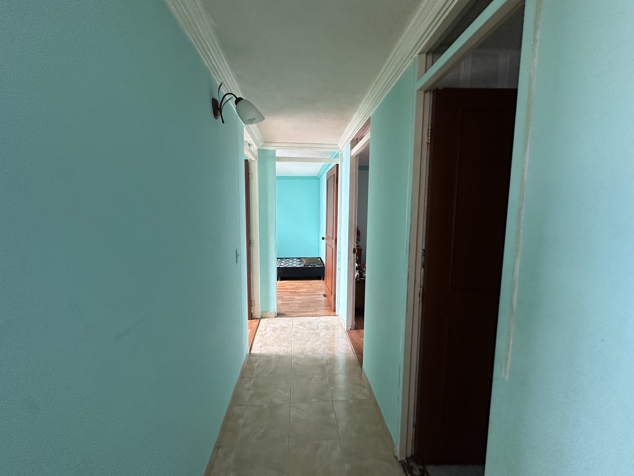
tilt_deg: -10.6
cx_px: 317
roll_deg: +1.4
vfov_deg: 85.7
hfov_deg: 102.1
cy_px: 238
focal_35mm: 14
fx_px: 256
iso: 250
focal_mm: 2.22
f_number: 2.2
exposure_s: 1/99
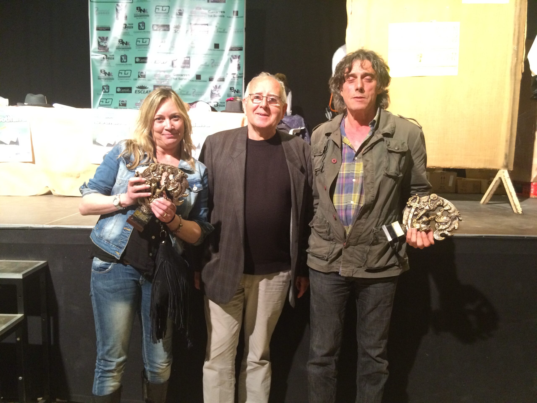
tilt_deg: -7.7
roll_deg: -1.0
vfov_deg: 48.2
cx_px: 268
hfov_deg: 61.7
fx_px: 450
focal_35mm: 29
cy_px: 202
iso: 250
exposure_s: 1/17
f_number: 2.2
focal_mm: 4.15
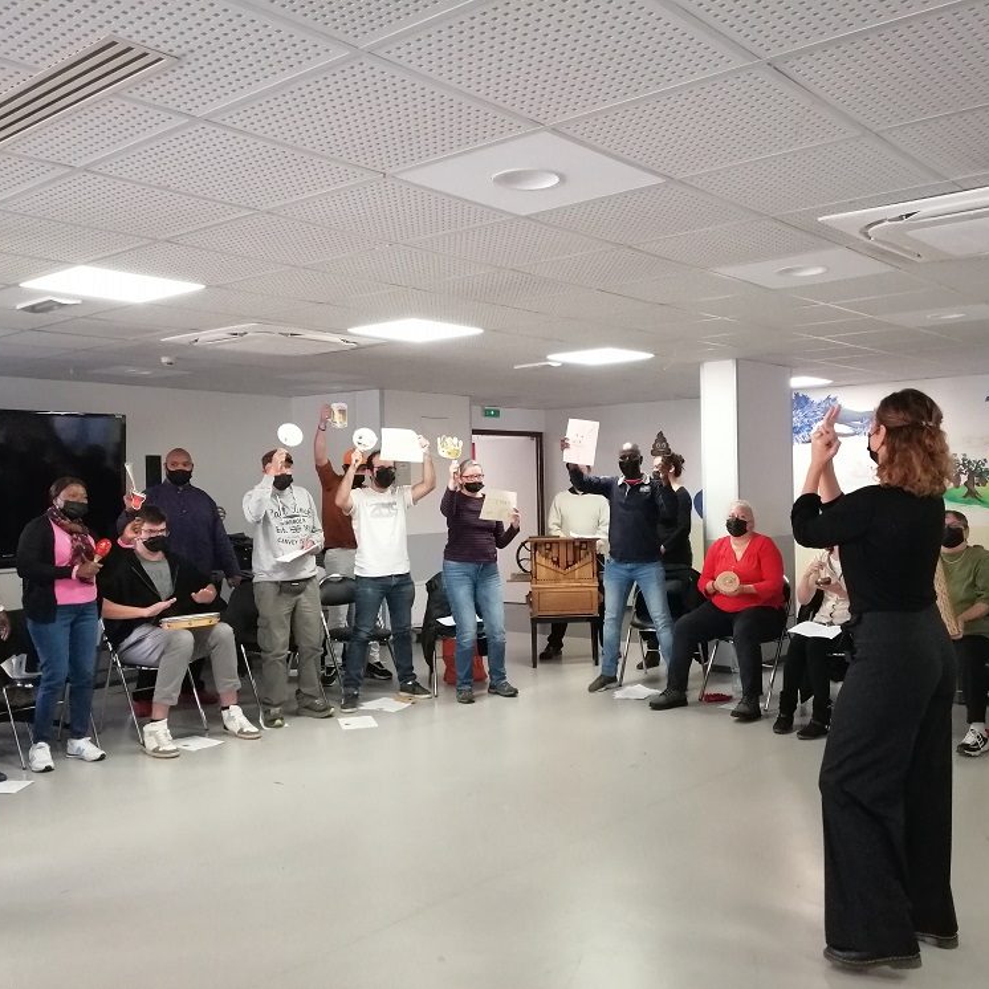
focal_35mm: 32
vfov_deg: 51.1
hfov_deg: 50.9
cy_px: 494
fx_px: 1034
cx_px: 565
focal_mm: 3.95
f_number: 1.8
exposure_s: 1/100
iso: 400
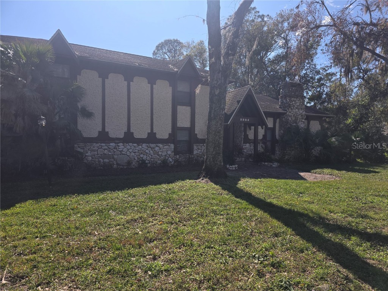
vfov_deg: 58.9
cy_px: 146
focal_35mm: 23
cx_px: 194
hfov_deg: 73.9
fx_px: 258
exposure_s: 1/763
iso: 12
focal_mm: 6.3
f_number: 1.7
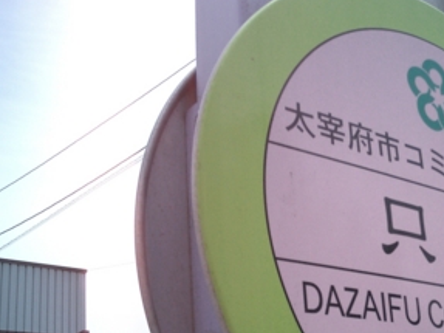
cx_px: 381
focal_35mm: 61
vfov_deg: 23.7
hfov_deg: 30.6
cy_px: 255
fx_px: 782
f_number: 4.2
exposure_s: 1/800
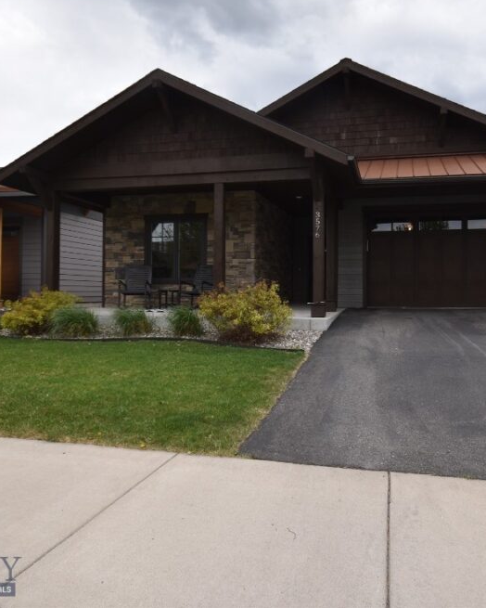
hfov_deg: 61.9
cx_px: 315
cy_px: 292
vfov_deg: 75.0
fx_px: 396
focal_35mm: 22
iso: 100
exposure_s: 1/200
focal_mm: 10
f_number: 8
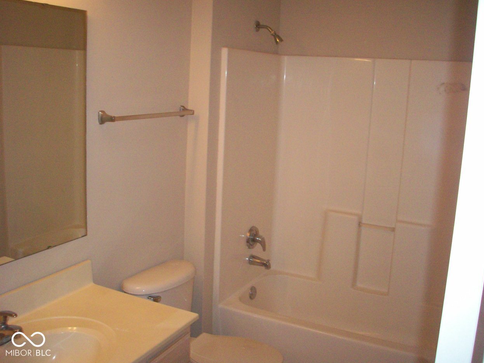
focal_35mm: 38
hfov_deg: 49.0
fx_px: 531
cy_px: 180
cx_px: 242
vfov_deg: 37.7
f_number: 2.8
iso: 200
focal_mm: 6.2
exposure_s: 1/64
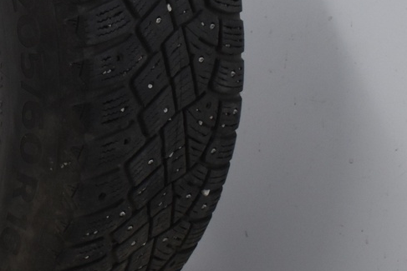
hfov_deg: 13.9
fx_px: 1636
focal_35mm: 145
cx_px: -46
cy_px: 65
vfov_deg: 9.5
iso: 900
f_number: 4.2
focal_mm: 29
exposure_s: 1/60
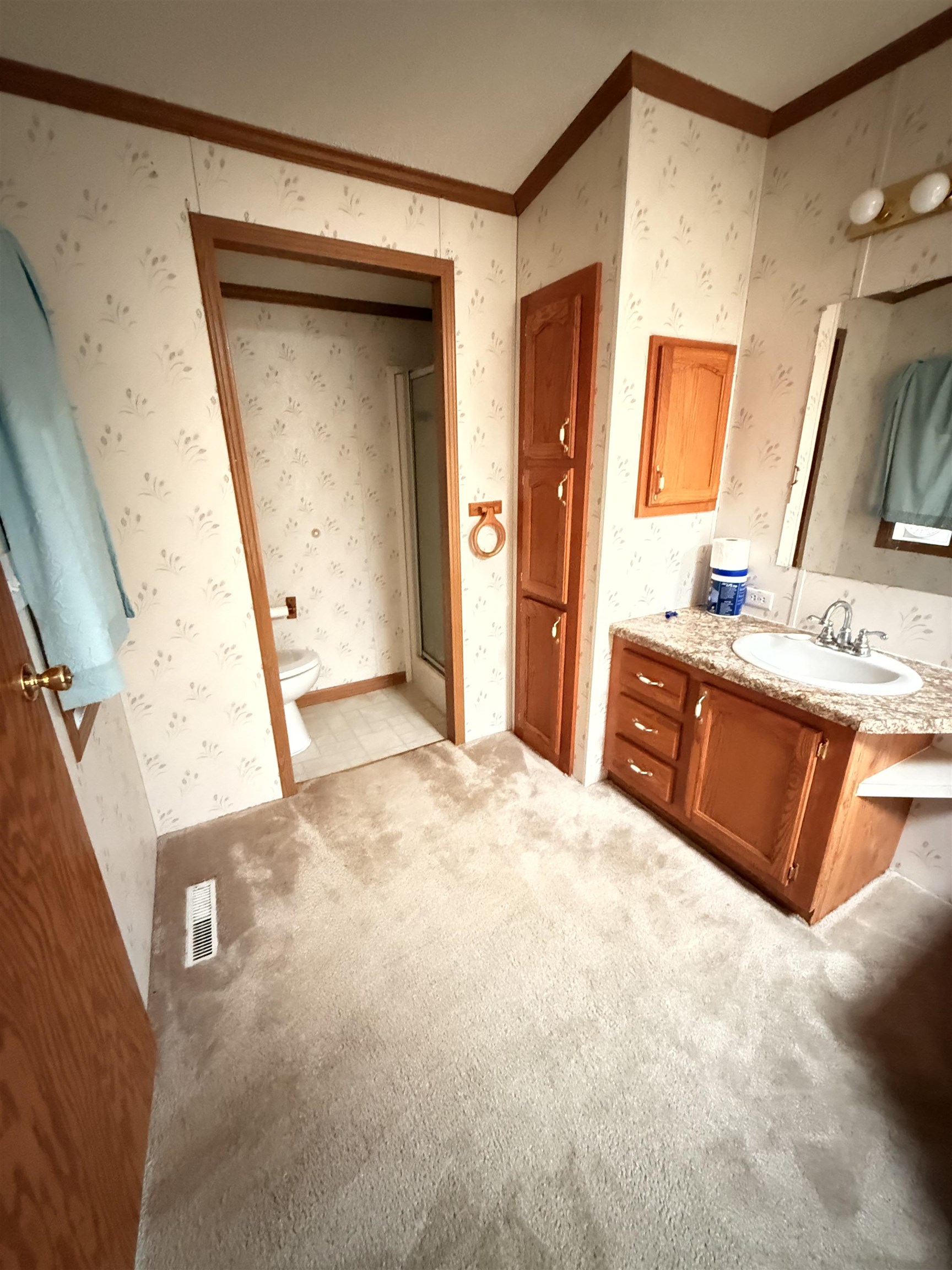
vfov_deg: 102.1
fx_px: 513
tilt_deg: -18.6
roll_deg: -1.0
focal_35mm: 14
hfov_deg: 85.7
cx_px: 476
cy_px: 635
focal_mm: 2.22
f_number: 2.2
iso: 2000
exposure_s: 1/30
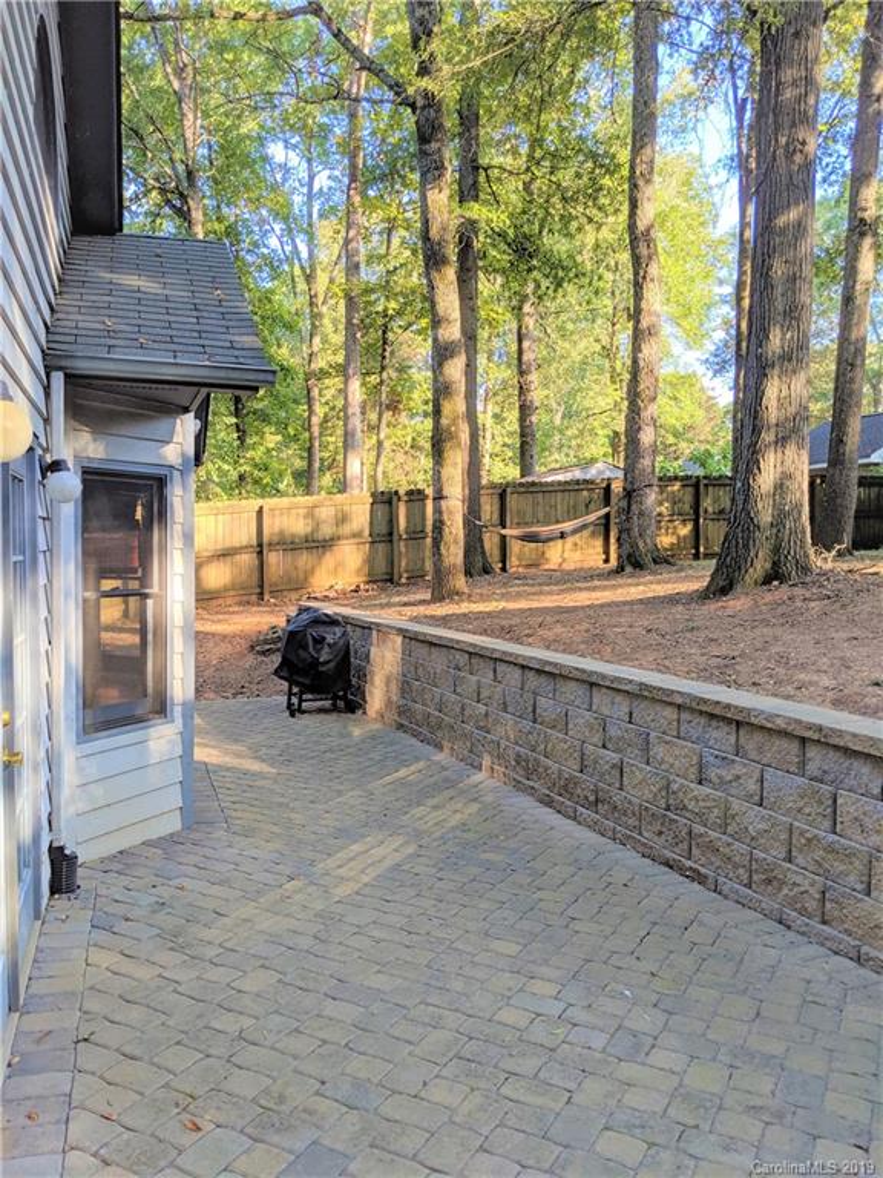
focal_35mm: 27
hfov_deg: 51.4
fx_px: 918
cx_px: 442
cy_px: 589
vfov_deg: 65.3
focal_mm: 4.44
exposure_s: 1/317
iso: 52
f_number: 1.8
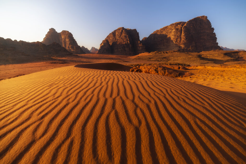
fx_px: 103
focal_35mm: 15
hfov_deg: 100.4
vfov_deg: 77.3
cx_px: 123
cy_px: 82
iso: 64
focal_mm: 15
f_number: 8
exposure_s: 1/250
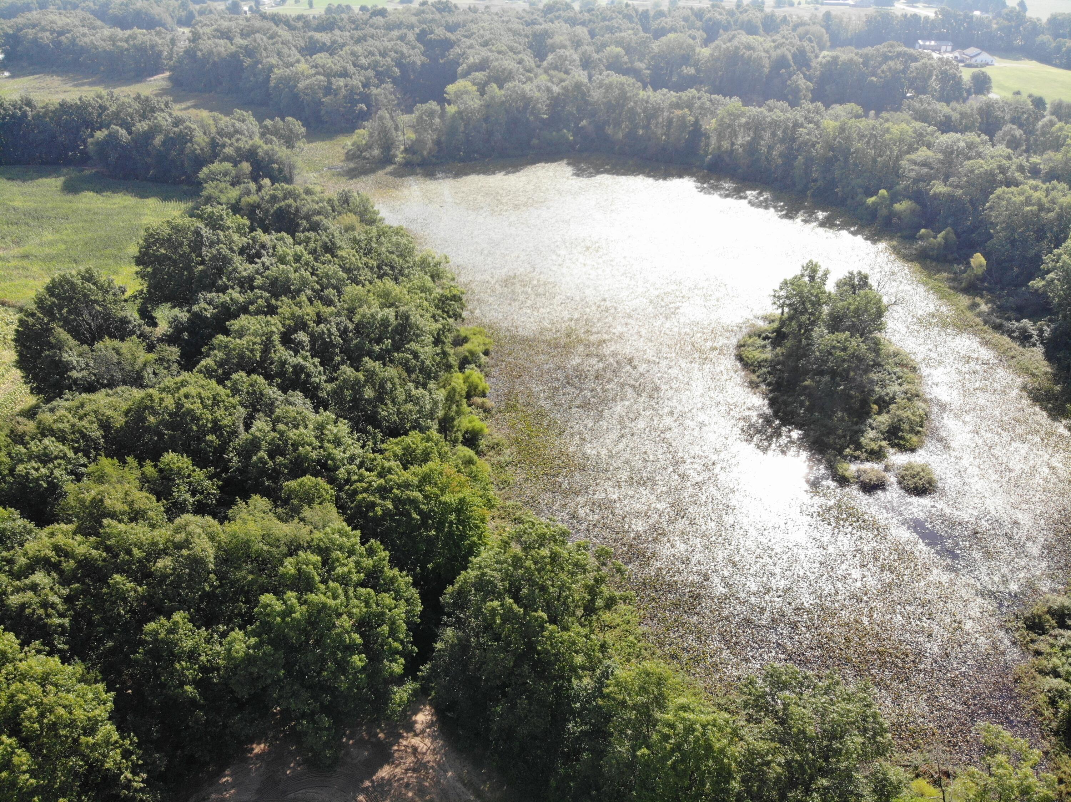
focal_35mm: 24
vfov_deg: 56.8
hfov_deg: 71.6
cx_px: 536
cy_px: 401
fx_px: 742
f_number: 2.8
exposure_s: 1/376
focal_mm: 4.5
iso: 110
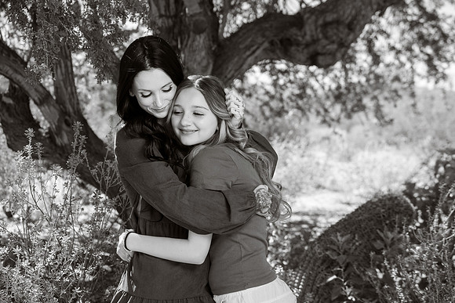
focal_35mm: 70
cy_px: 152
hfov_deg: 28.8
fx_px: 885
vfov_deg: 19.5
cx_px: 228
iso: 100
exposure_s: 1/200
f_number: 5.6
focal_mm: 70
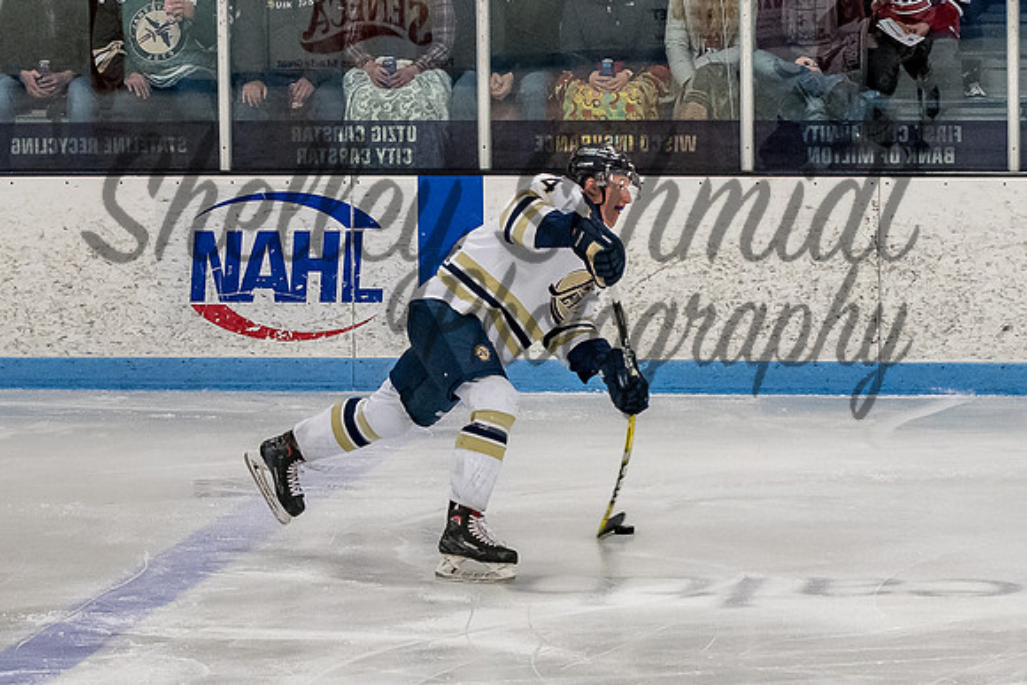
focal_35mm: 192
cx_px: 591
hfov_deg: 10.7
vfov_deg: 7.2
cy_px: 326
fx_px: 5482
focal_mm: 70
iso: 2800
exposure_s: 1/800
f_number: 4
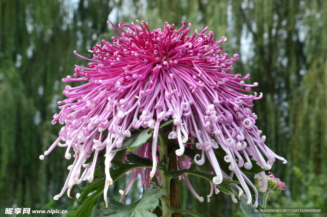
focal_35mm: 105
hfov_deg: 19.5
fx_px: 953
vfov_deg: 13.0
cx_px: 164
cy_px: 108
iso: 2000
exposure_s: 1/250
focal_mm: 70
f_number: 20
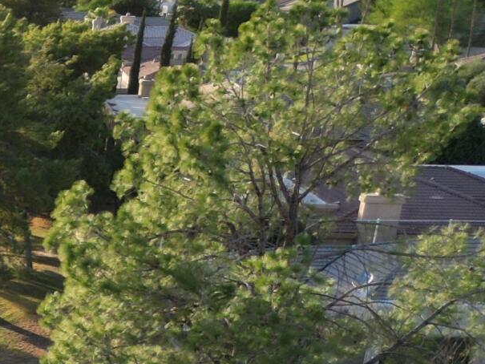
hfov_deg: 14.2
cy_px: 605
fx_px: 1668
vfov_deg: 11.7
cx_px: -454
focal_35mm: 119
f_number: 1.7
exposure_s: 1/1250
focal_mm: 6.72
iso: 100
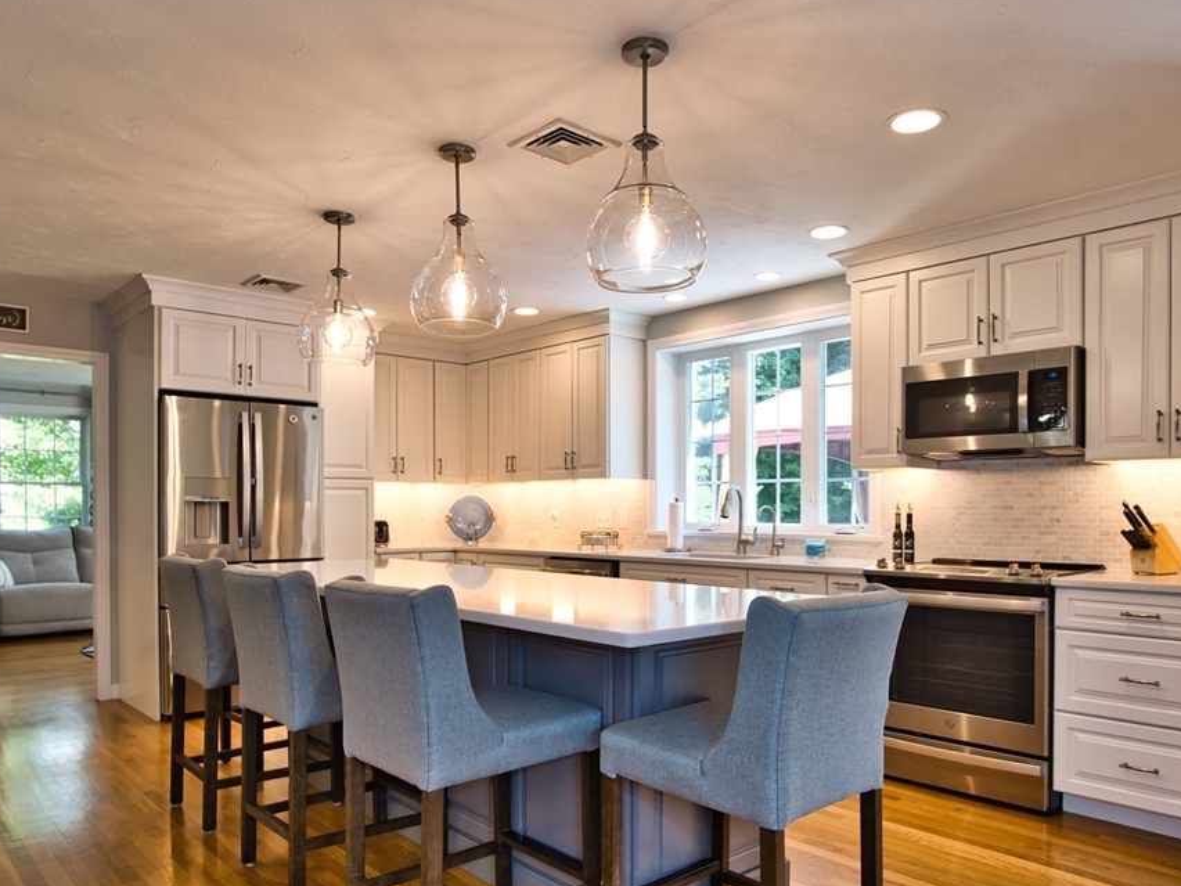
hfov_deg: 71.5
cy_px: 514
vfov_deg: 56.6
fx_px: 819
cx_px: 620
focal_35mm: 24
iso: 100
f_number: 2.2
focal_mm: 10
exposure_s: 1/160
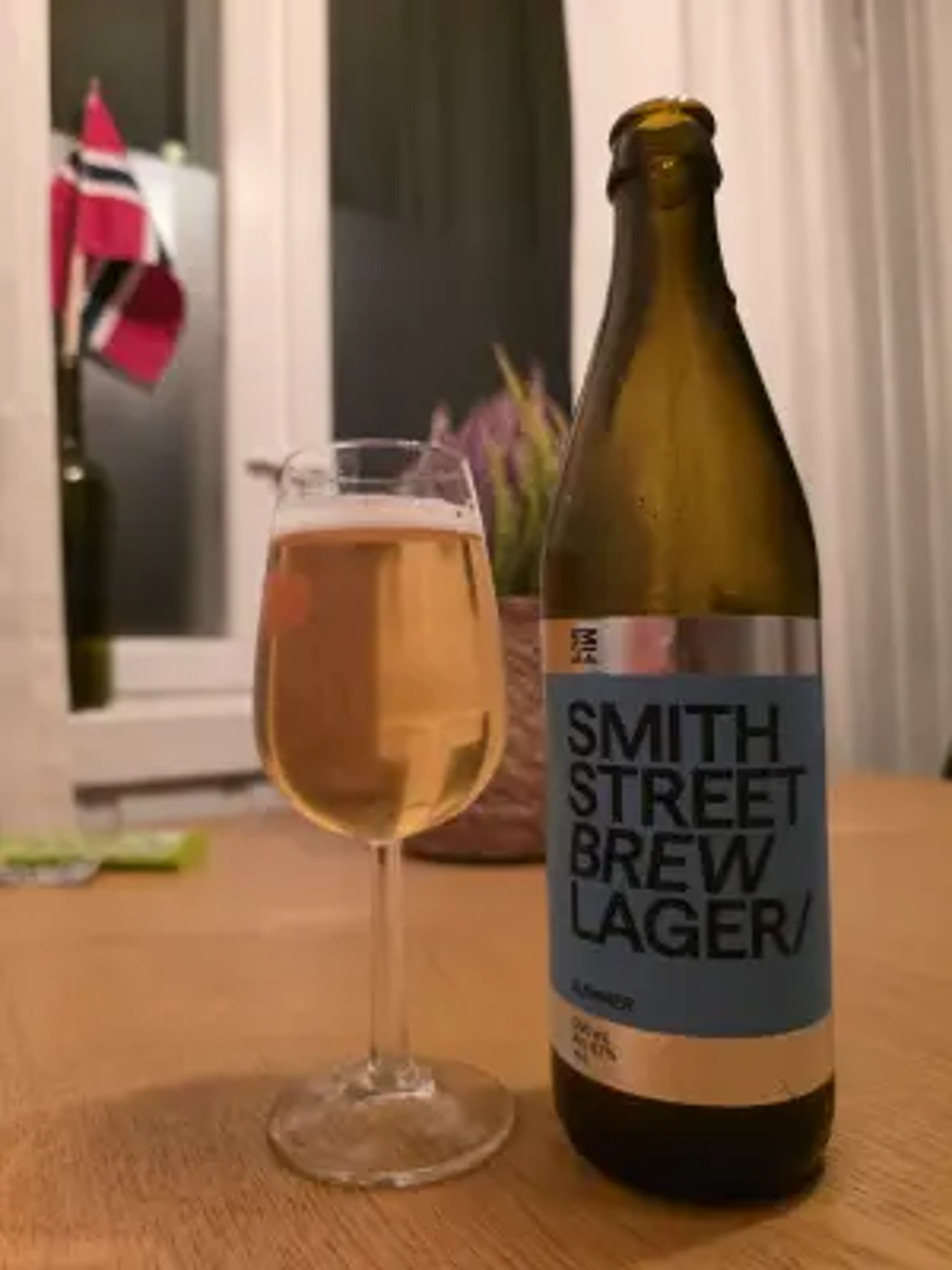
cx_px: 476
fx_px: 843
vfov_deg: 73.9
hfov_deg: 58.9
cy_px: 635
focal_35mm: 23
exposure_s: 1/100
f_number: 1.7
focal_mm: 6.3
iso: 1250
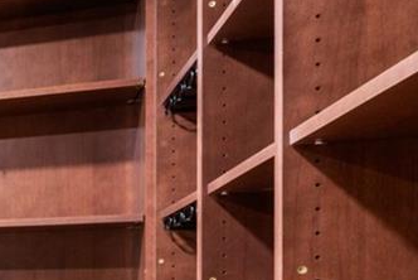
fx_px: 895
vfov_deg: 17.2
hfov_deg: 16.4
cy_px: 304
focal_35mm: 77
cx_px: -509
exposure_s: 6
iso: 100
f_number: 20
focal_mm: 16
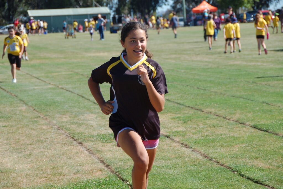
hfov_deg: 11.4
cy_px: 94
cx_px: 142
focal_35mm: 180
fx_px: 1414
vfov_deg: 7.6
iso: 400
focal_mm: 120
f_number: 6.7
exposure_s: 1/750
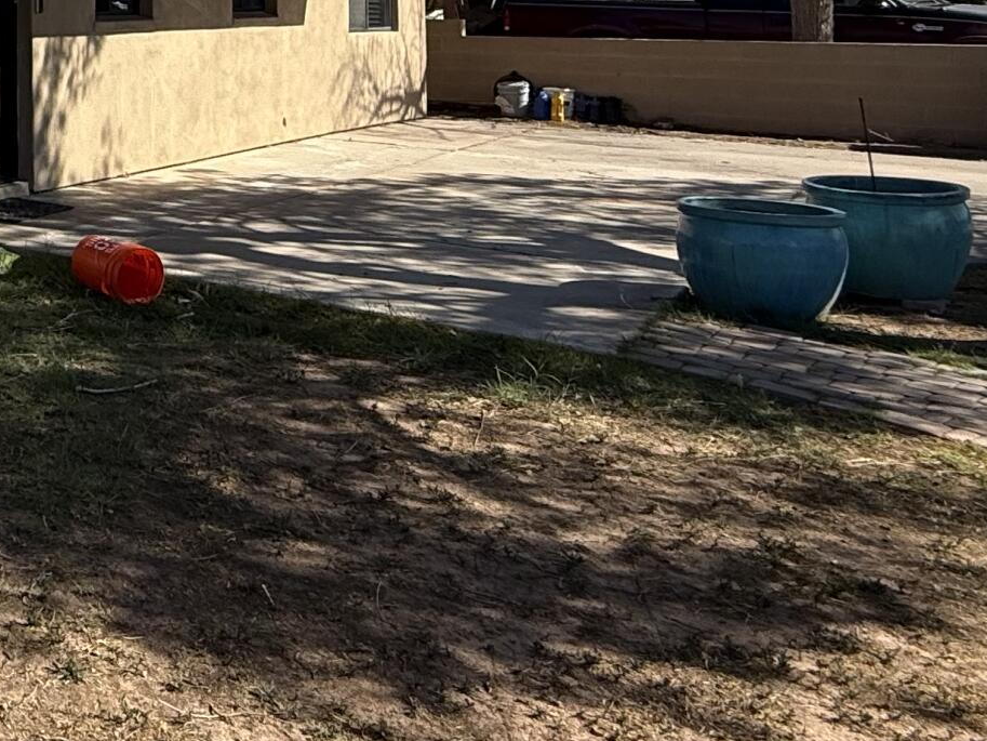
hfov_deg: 31.8
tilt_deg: +1.8
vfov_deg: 29.1
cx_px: -289
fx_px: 1312
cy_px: -30
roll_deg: +0.4
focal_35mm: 46
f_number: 2.2
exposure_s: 1/2024
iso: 50
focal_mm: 2.22
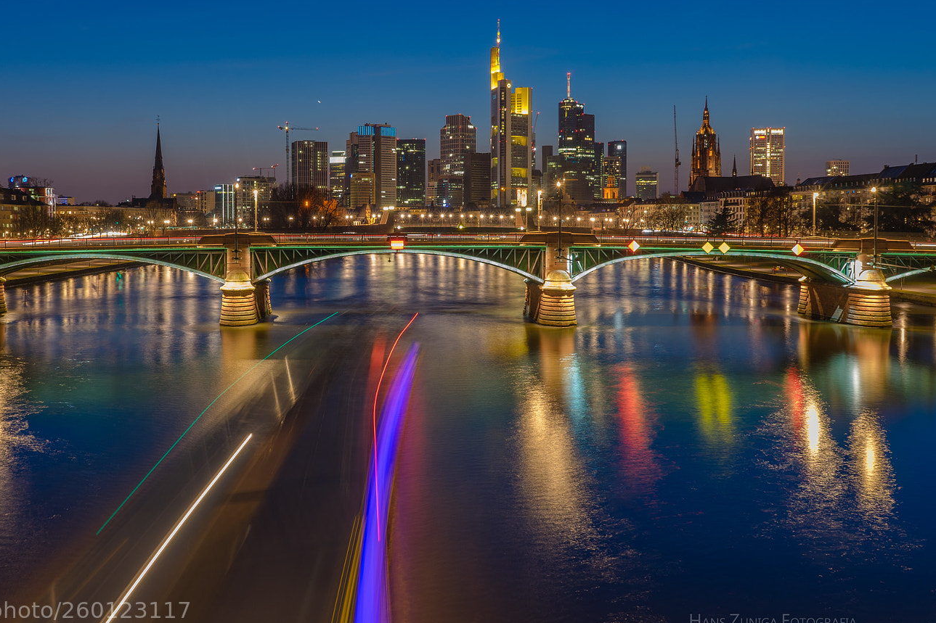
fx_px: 936
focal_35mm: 36
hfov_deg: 52.9
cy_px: 281
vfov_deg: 36.8
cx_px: 391
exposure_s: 30
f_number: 8
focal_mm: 29
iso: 50
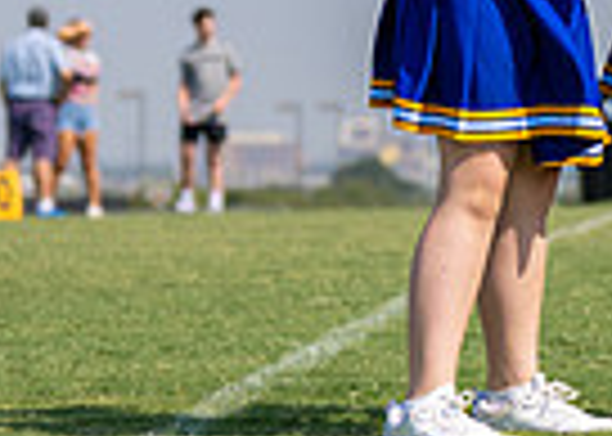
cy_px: -299
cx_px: 751
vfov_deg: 3.8
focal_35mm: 380
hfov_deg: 5.3
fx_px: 6602
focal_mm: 72
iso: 100
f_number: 2.8
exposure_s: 1/2500
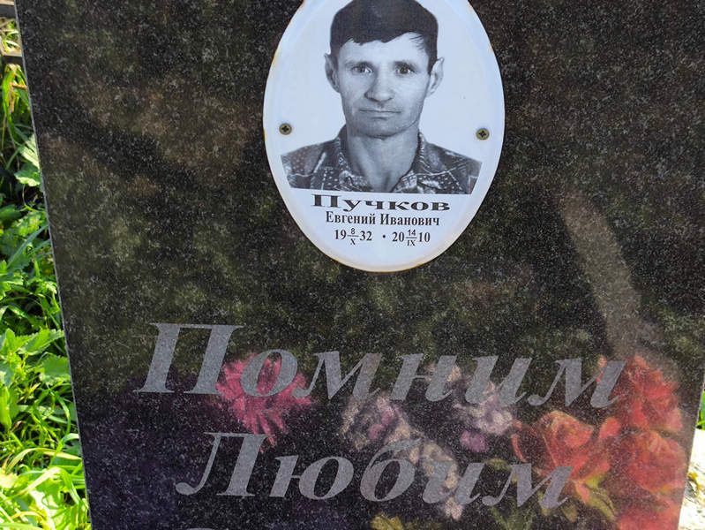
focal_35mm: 50
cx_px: 352
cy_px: 265
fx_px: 1019
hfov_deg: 38.2
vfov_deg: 29.1
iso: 50
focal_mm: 4.71
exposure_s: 1/227
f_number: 1.7
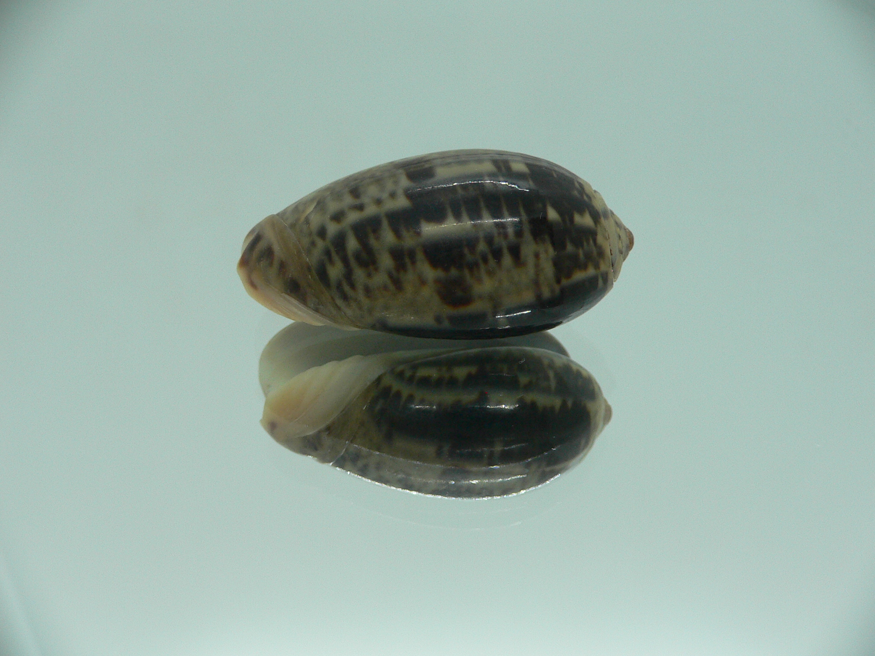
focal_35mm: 35
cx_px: 438
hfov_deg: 52.6
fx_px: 885
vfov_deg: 40.7
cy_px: 328
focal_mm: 4.6
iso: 100
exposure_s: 1/60
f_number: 2.8
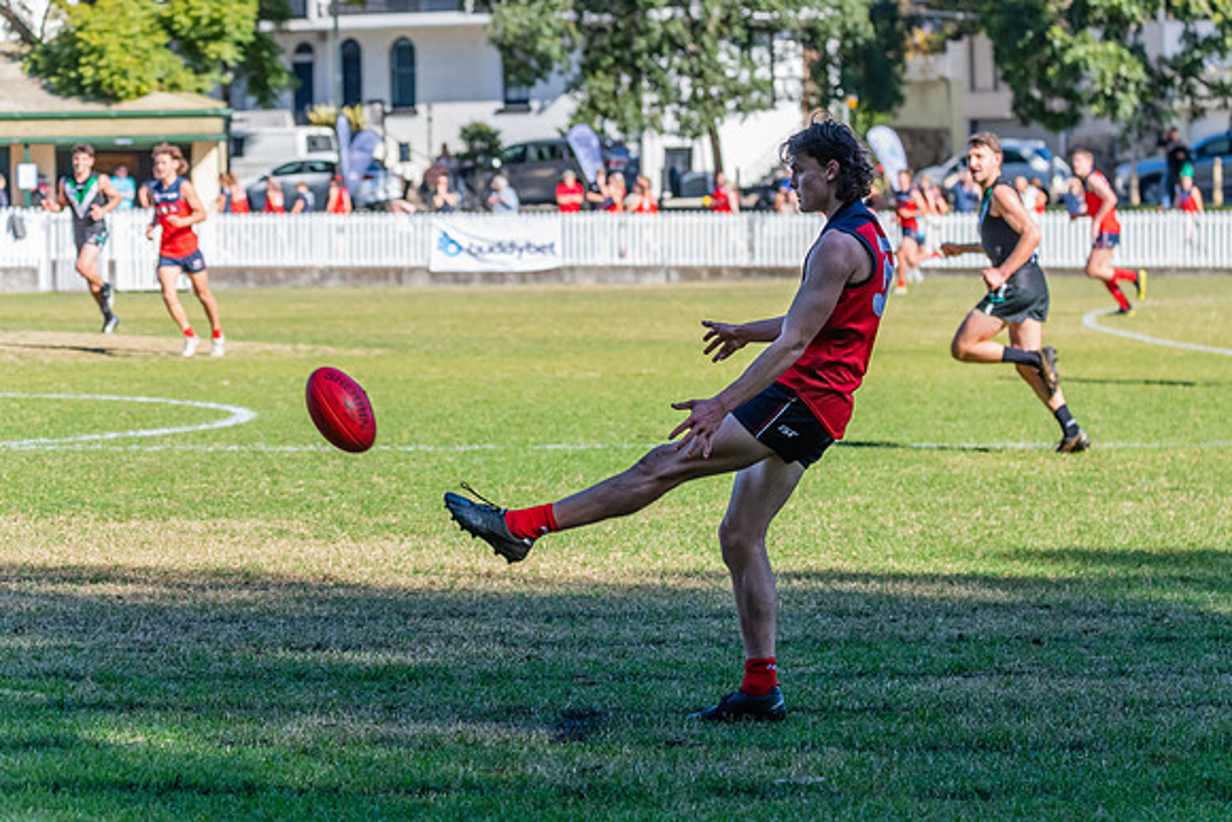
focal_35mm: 165
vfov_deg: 8.3
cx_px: 677
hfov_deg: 12.4
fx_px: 5651
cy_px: 383
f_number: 7.1
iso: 800
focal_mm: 150
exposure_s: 1/1600
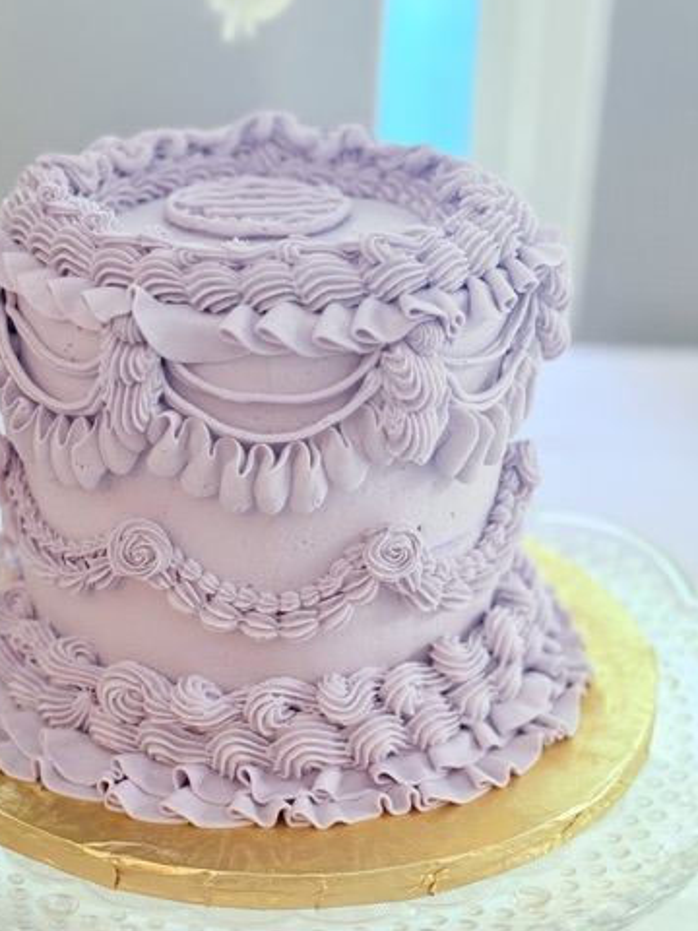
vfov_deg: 32.2
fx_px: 1613
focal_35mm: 60
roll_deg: -0.7
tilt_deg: -25.5
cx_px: 268
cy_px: 520
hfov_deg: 24.4
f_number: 1.78
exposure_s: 1/120
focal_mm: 6.76
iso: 160
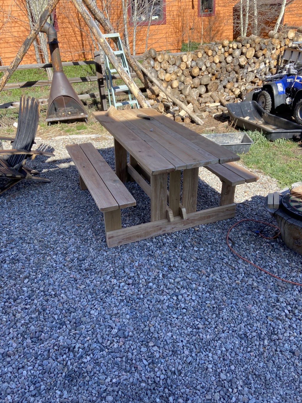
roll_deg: +4.1
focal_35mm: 26
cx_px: 151
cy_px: 202
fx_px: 302
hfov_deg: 53.1
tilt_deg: -31.2
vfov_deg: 67.3
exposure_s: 1/1034
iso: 32
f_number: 1.8
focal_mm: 4.25
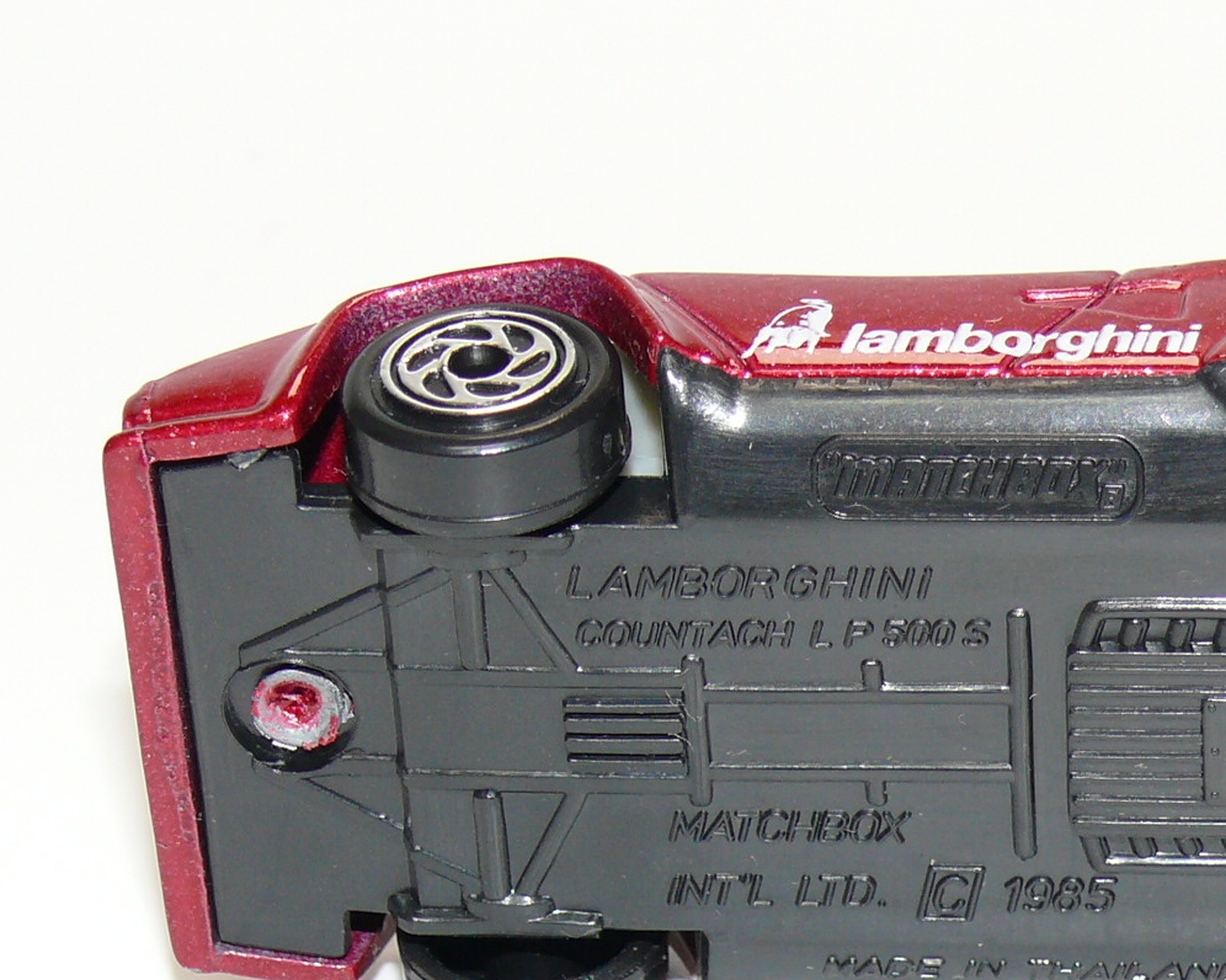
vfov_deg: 9.6
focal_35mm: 160
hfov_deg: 12.0
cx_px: 901
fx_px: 5803
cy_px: 593
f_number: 4
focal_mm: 13.3
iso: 100
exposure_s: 1/30
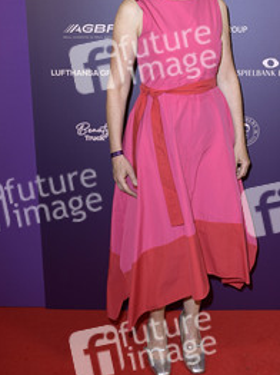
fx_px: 508
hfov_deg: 30.6
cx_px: 184
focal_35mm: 47
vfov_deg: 40.1
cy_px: 132
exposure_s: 1/250
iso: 500
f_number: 5.6
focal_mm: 32
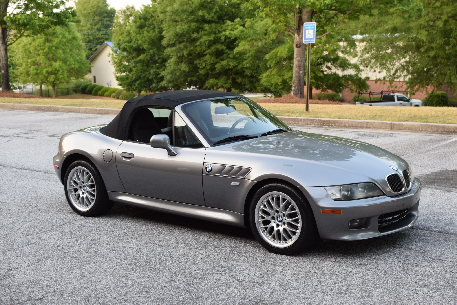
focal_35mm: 52
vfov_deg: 25.8
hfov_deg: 37.8
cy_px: 152
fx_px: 667
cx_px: 228
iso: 400
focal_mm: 35
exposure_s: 1/80
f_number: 4.5
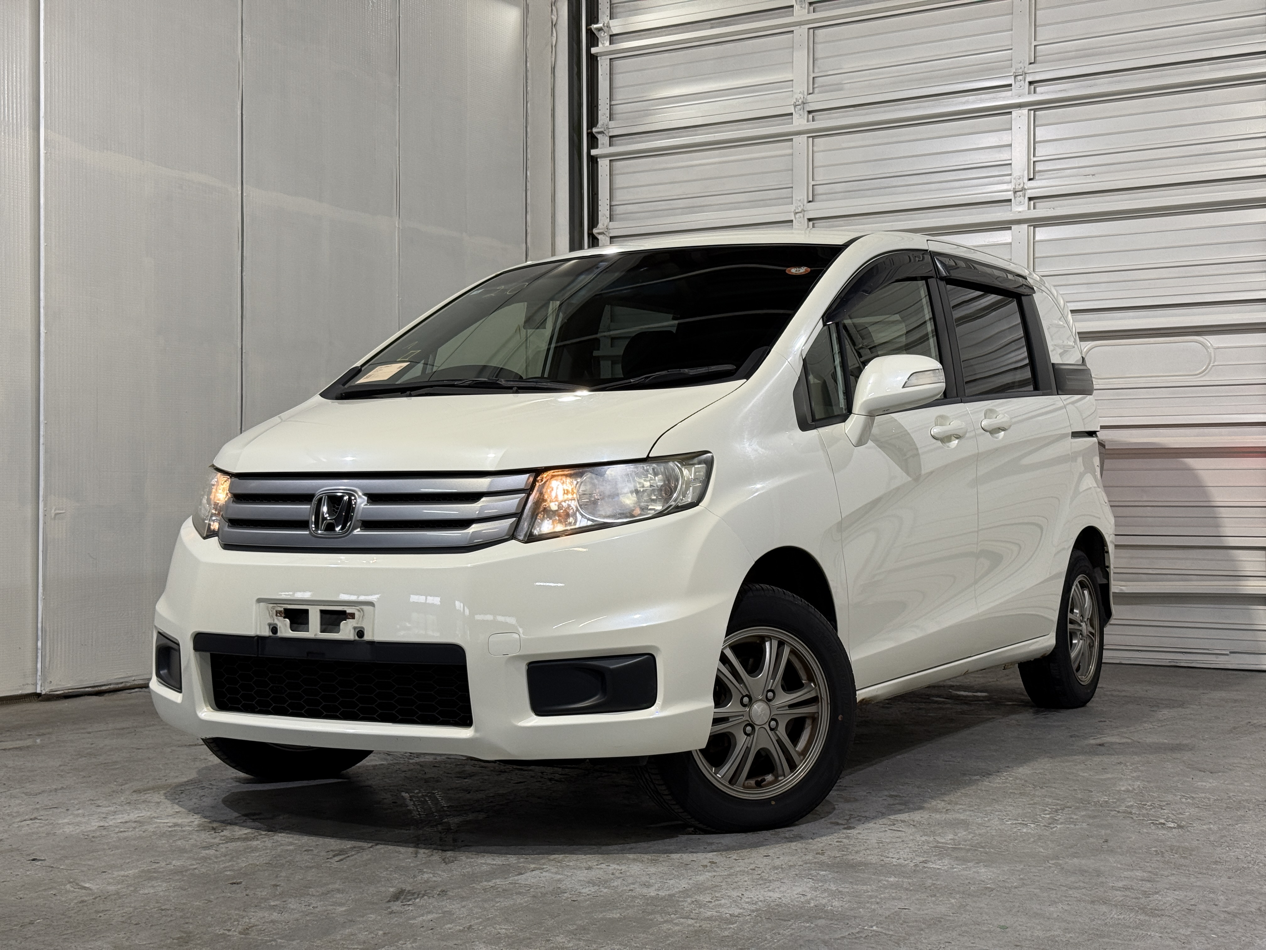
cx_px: 633
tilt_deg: +0.5
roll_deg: +0.0
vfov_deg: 30.3
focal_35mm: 48
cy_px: 475
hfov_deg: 39.7
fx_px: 1755
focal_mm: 6.76
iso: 64
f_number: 1.78
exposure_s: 1/60
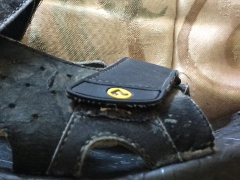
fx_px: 472
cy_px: 103
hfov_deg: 27.7
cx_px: 31
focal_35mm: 68
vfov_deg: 21.6
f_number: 2.2
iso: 320
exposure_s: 1/17
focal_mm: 4.15
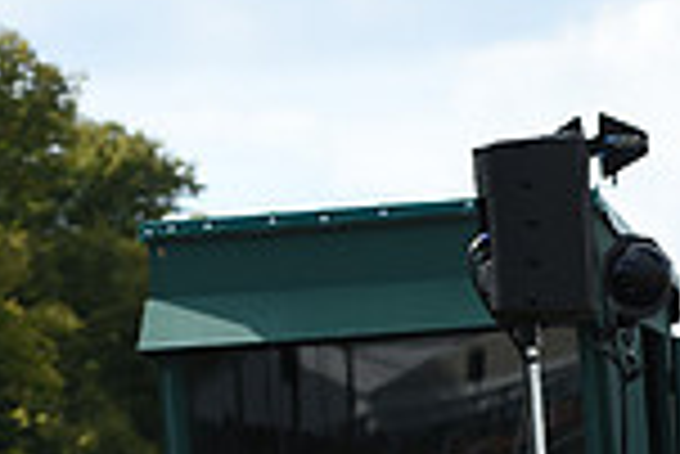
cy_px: 584
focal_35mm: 345
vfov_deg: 4.0
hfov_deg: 5.8
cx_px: 1297
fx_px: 6523
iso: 220
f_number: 4.5
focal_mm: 90
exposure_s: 1/1600
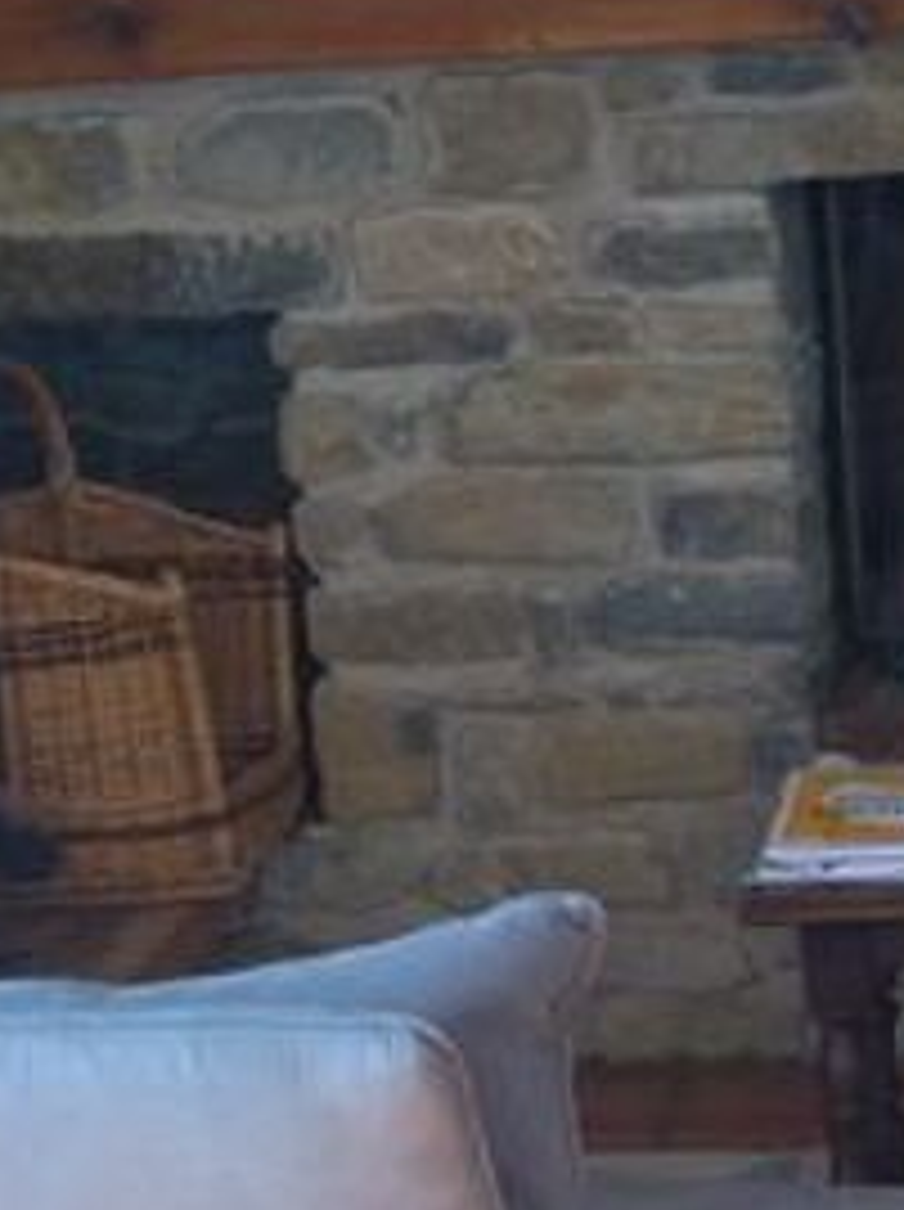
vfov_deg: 14.7
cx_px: 841
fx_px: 4677
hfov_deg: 11.0
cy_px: 484
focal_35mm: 134
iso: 132
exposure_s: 1/100
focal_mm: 4.74
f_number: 1.79
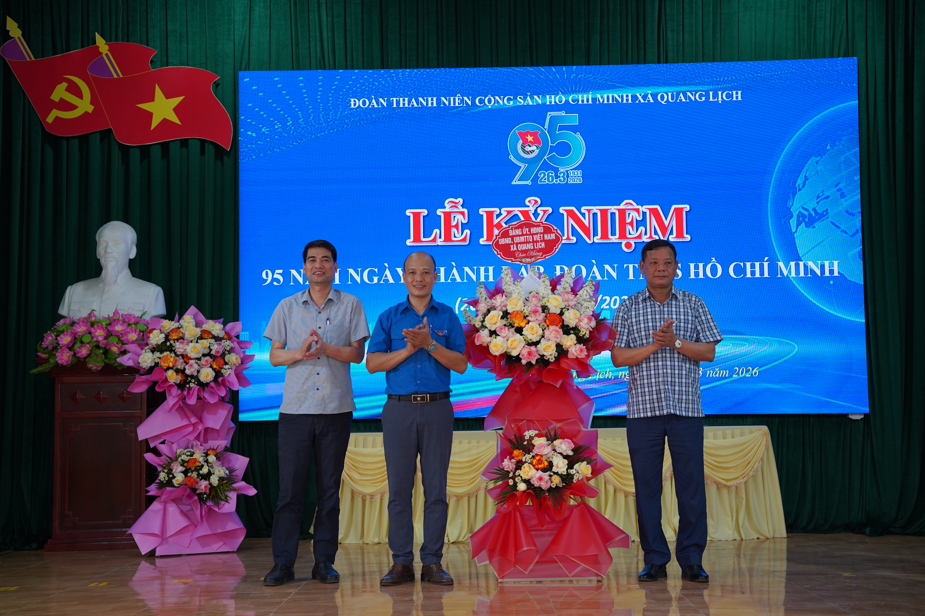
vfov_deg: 27.3
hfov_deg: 40.0
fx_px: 1272
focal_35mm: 50
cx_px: 462
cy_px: 308
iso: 640
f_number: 4
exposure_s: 1/160
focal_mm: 49.5
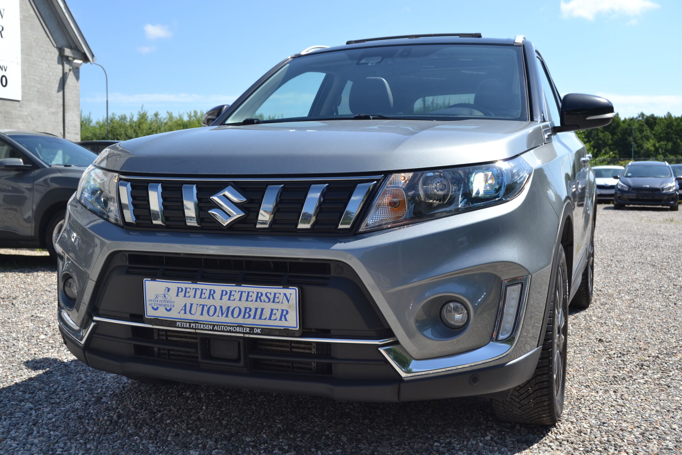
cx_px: 341
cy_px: 228
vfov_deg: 34.2
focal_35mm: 39
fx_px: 739
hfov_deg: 49.6
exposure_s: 1/250
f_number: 8
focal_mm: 26
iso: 100
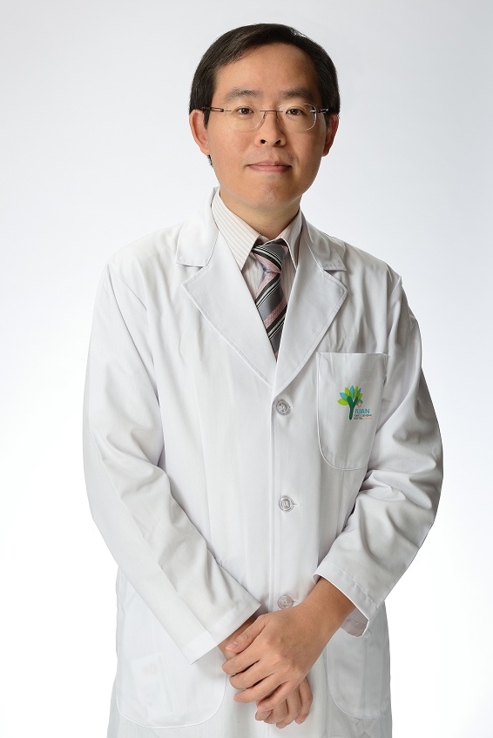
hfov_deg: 13.8
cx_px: 252
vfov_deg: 20.6
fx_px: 2032
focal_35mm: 99
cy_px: 357
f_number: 11
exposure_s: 1/100
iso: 125
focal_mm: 95
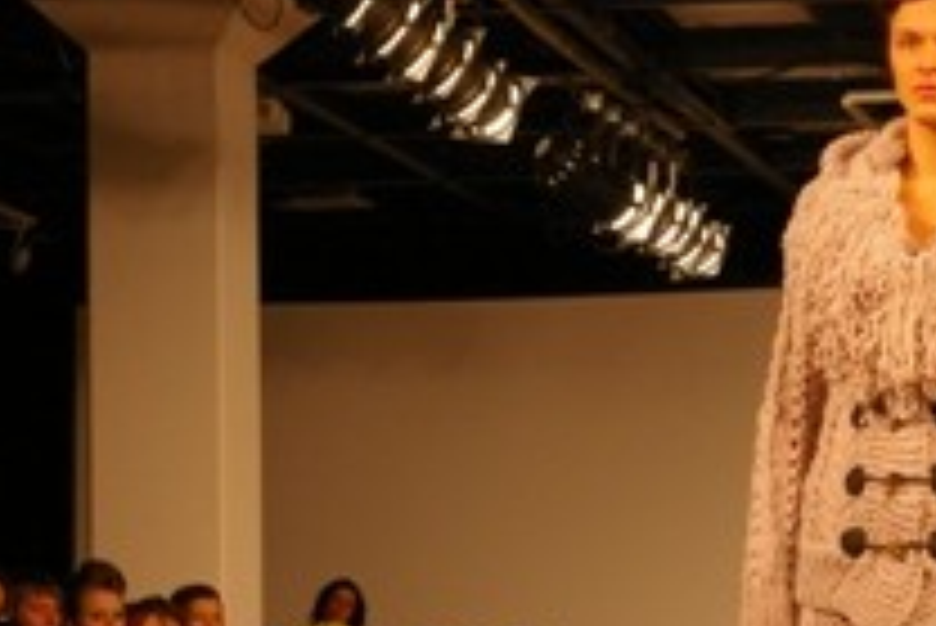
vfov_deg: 8.1
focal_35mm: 168
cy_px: 558
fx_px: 4377
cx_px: 806
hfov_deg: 12.1
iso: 800
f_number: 8
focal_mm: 45
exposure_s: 1/125
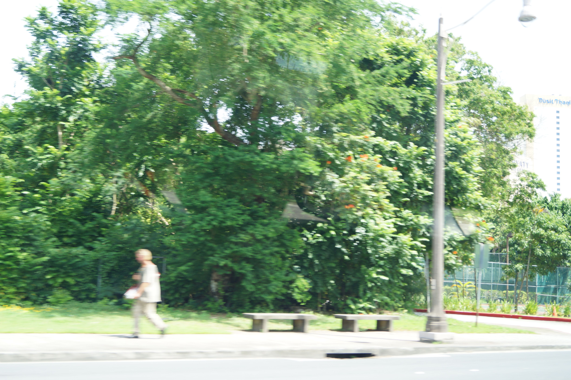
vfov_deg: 29.8
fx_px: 713
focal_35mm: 45
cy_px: 190
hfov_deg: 43.6
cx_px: 286
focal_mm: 30
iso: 160
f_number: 4.5
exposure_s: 1/60
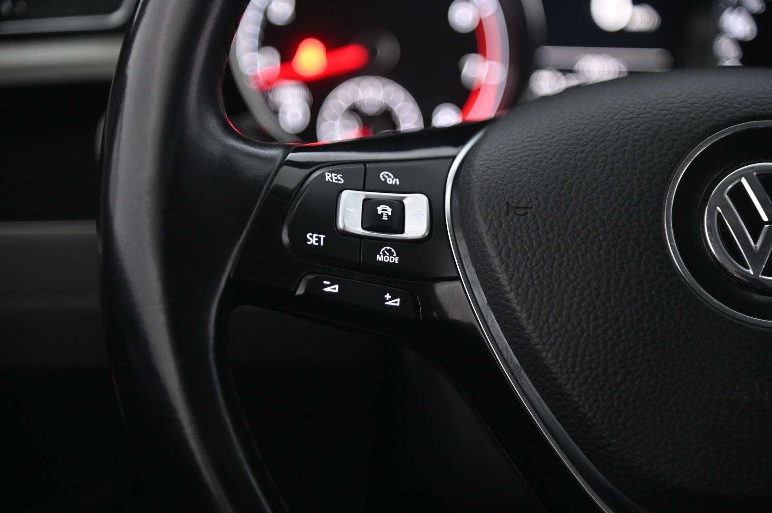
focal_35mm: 120
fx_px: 2571
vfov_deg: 11.4
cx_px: 386
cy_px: 256
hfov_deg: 17.1
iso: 2000
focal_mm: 120
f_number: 4
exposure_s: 1/15
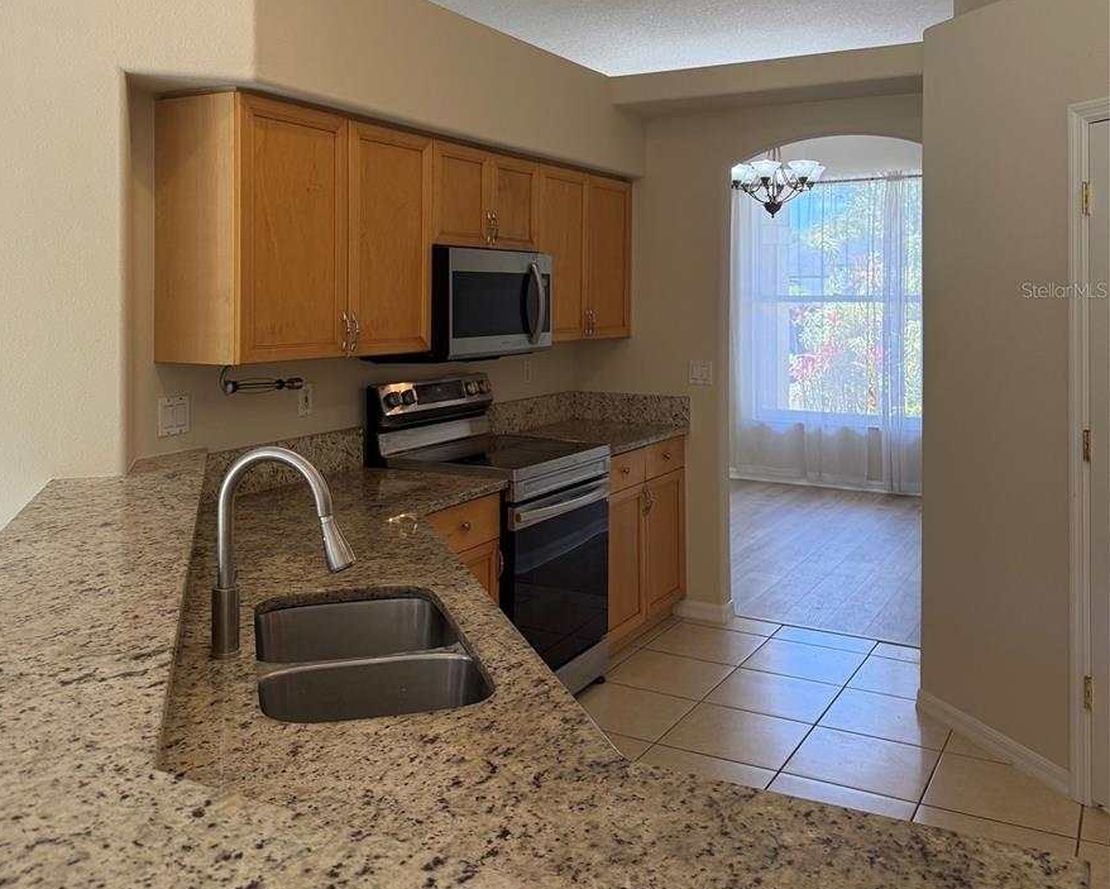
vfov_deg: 45.1
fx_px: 1052
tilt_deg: +0.1
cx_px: 542
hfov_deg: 55.6
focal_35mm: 32
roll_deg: +0.3
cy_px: 290
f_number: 1.78
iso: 160
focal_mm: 6.76
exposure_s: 1/224
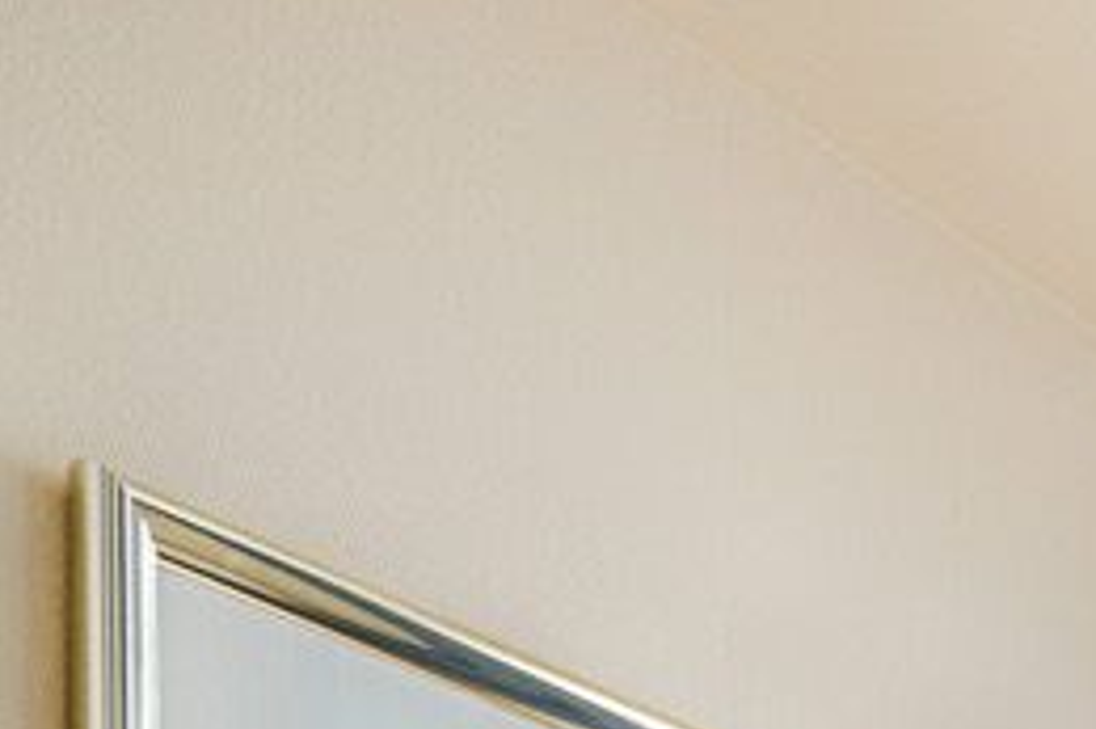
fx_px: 3953
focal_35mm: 130
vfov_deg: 9.2
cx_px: 3166
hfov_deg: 11.1
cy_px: 1852
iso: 100
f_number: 8
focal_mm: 16.5
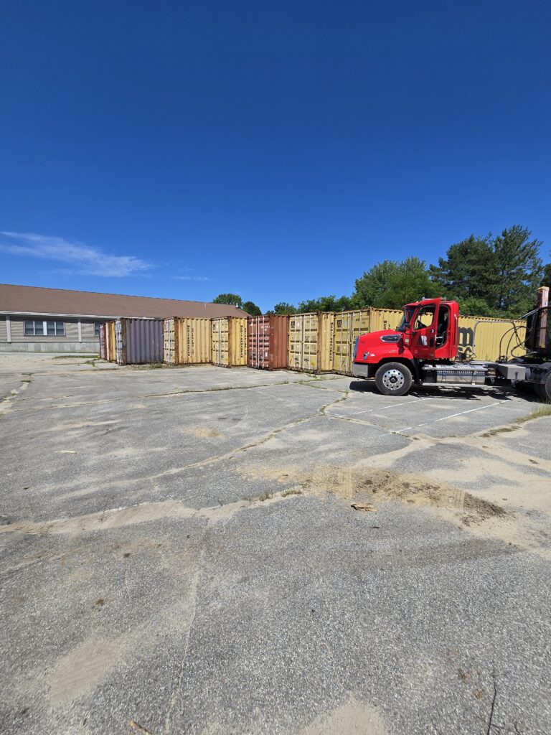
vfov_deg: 106.2
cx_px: 276
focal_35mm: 13
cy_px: 368
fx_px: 276
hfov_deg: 89.9
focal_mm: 2.2
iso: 50
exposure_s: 1/3390
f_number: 2.2
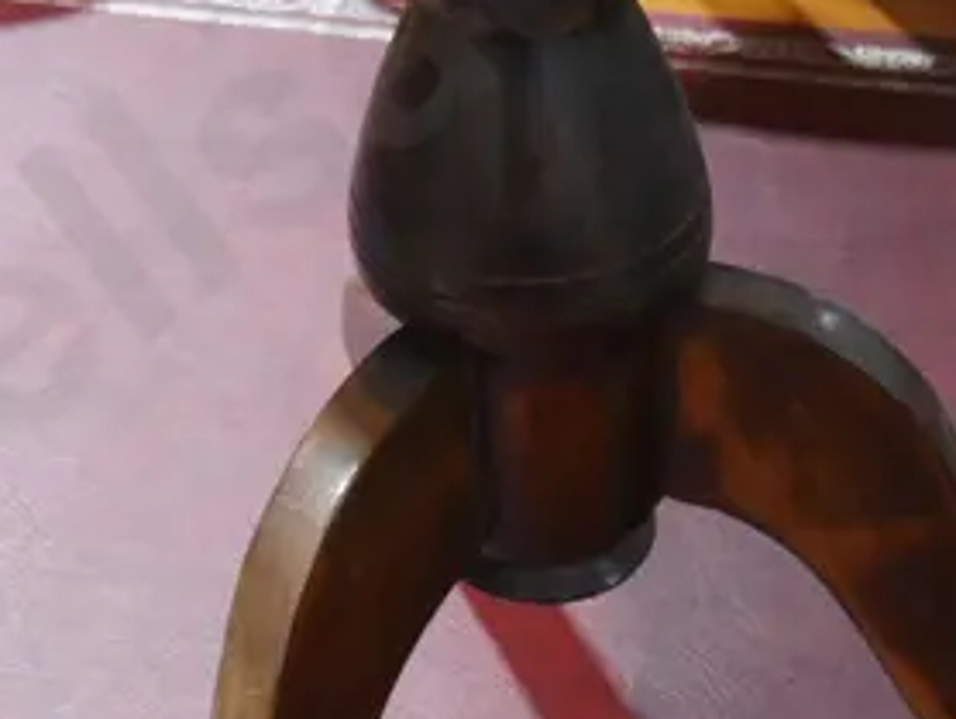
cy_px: -69
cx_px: 564
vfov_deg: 14.1
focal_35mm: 103
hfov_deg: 19.0
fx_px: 2847
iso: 800
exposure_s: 1/60
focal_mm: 14
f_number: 3.5
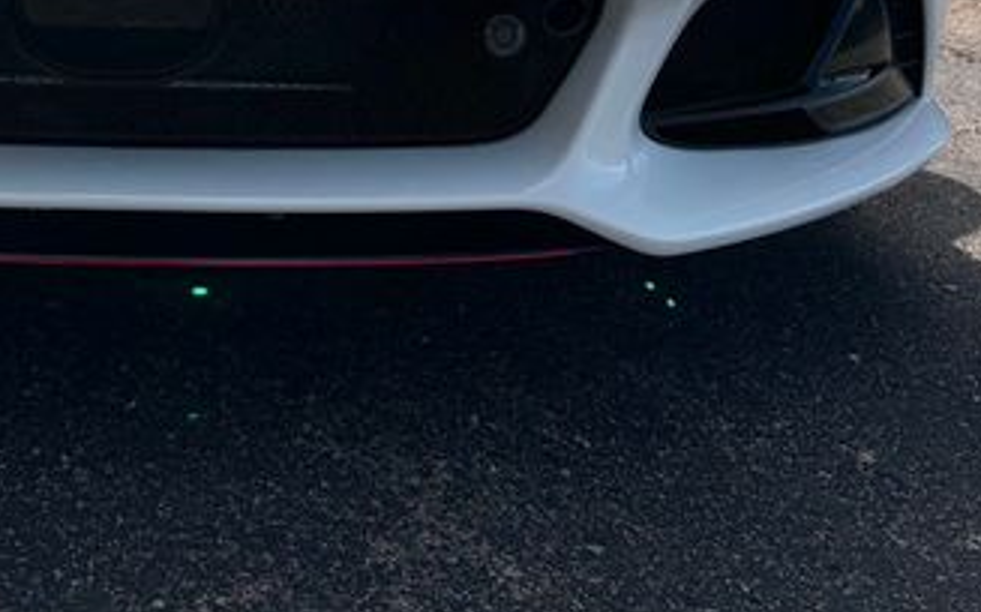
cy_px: -33
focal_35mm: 54
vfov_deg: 22.8
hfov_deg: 35.7
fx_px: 1443
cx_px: 135
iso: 50
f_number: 1.6
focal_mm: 5.96
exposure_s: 1/5348
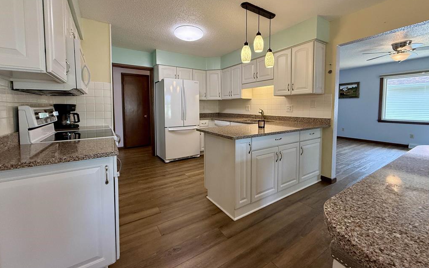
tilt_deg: -3.0
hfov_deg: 101.5
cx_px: 216
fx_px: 175
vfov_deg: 74.4
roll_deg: +0.7
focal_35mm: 15
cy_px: 116
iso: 250
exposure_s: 1/120
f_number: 2.2
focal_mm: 2.22
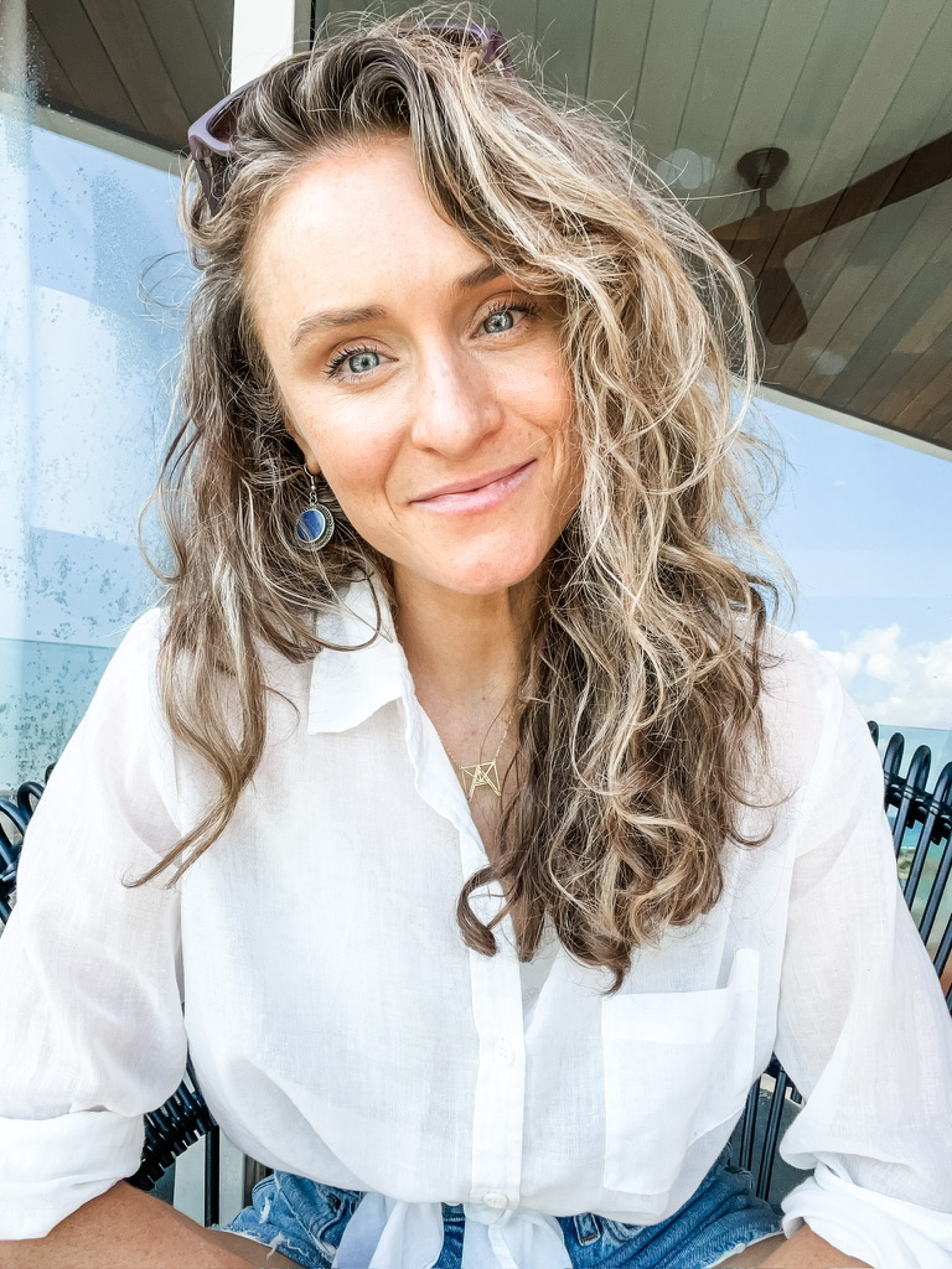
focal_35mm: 30
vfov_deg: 60.0
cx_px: 476
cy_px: 634
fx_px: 1100
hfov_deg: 46.8
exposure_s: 1/120
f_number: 2.2
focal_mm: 2.71
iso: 25
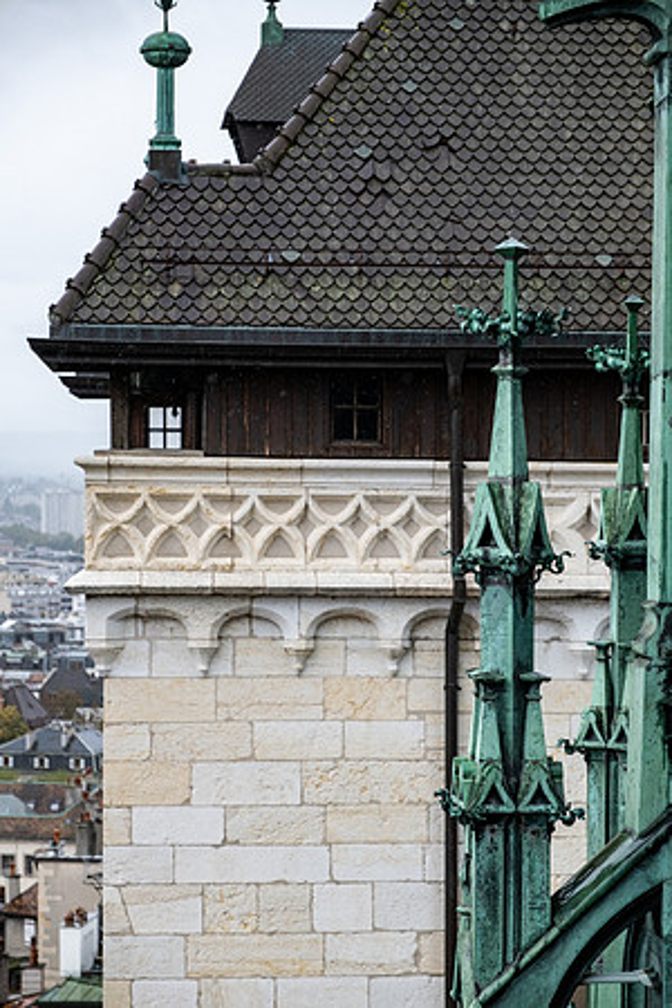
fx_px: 2324
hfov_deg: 16.5
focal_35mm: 83
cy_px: 504
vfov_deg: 24.5
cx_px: 336
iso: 320
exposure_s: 1/1250
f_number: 2.8
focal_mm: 55
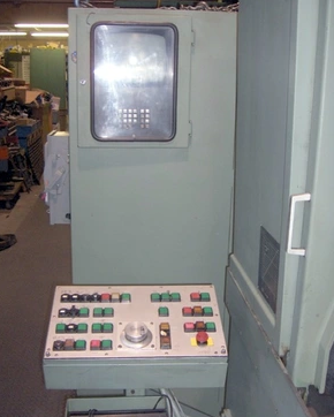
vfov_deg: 43.8
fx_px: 519
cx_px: 162
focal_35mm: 42
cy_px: 211
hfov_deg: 35.7
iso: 100
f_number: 2.8
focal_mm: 8
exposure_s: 1/60
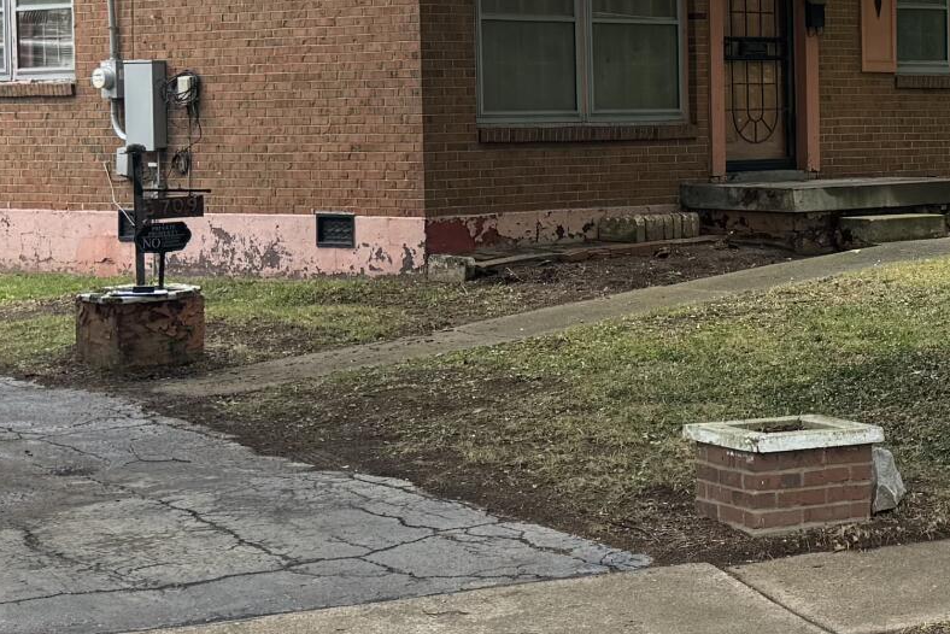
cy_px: 177
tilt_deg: -1.9
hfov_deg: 20.4
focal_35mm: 95
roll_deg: +0.9
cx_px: 1050
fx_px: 2508
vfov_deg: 14.4
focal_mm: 6.76
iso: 50
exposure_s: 1/138
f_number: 1.78
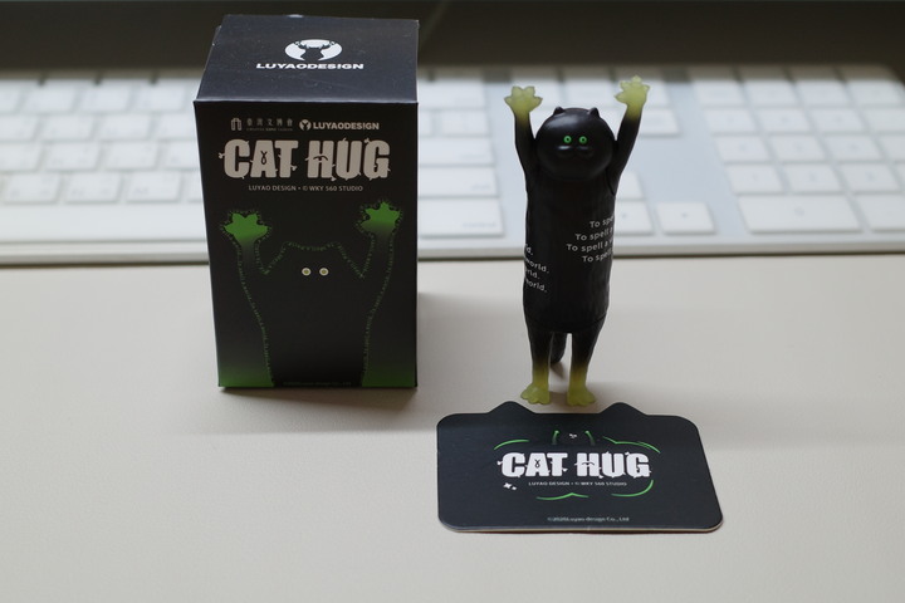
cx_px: 452
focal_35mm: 50
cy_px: 302
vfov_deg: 27.0
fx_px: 1257
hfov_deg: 39.6
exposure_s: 1/40
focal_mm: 18.3
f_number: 2.8
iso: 200
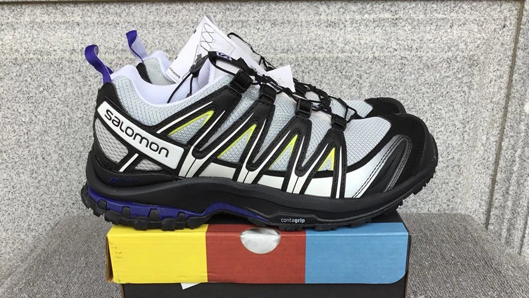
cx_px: 265
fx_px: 477
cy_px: 195
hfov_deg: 58.0
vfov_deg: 34.4
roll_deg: +1.0
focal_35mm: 34
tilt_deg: -21.3
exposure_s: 1/159
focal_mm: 3.3
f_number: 2.4
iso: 25
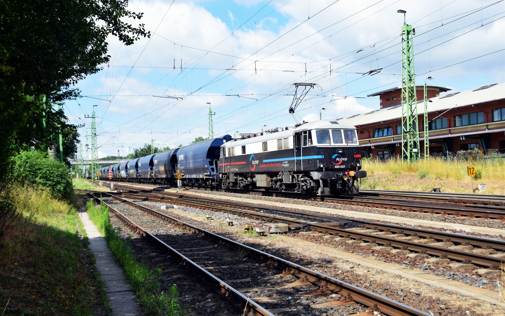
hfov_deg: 49.3
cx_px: 251
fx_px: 550
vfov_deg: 32.0
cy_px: 162
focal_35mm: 40
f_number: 6.3
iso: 400
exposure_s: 1/1600
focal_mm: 26
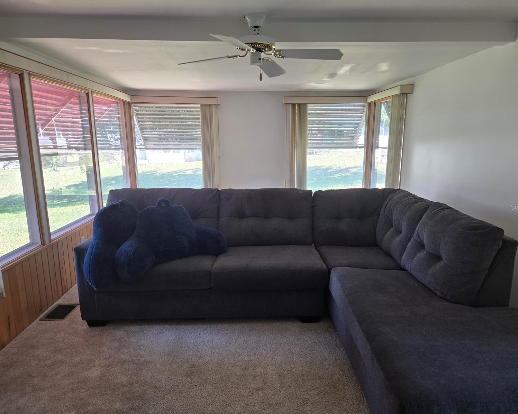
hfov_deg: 70.3
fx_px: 368
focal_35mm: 24
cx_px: 267
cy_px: 207
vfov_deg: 58.8
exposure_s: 1/180
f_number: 1.8
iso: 80
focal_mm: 5.4
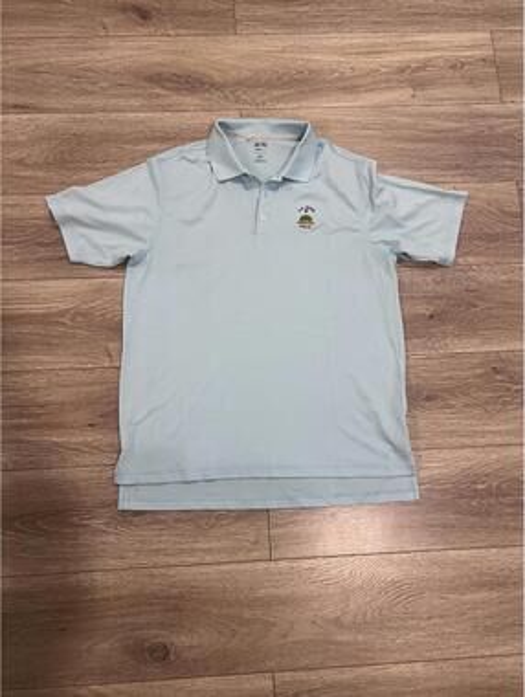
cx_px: 262
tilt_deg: -78.6
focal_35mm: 26
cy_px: 348
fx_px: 525
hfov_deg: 53.2
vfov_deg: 67.2
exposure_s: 1/60
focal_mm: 5.7
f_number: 1.5
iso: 200
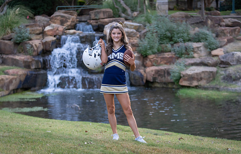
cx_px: 116
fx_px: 513
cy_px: 84
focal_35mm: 78
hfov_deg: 26.4
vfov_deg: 17.0
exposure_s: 1/320
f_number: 2.8
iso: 800
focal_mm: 72
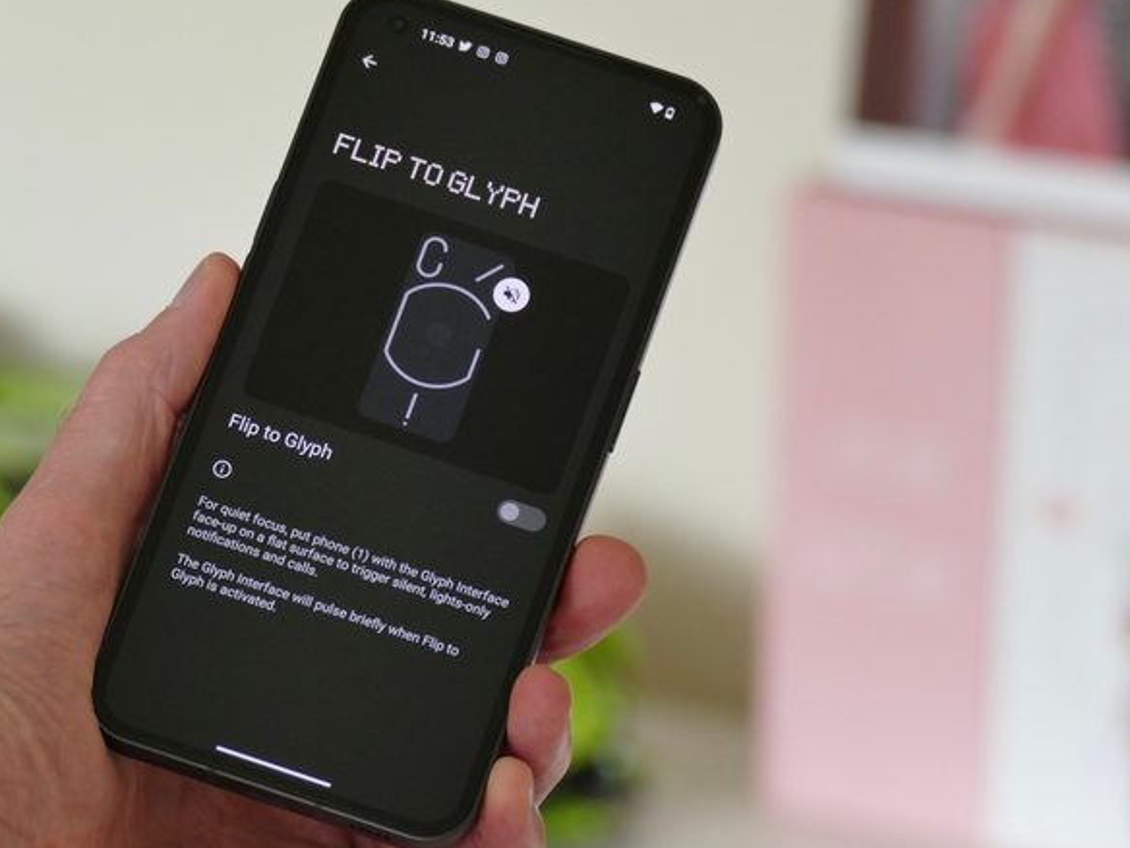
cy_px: 420
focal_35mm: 237
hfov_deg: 8.4
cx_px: 457
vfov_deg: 6.3
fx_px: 7737
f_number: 4
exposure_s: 1/100
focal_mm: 73
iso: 1000
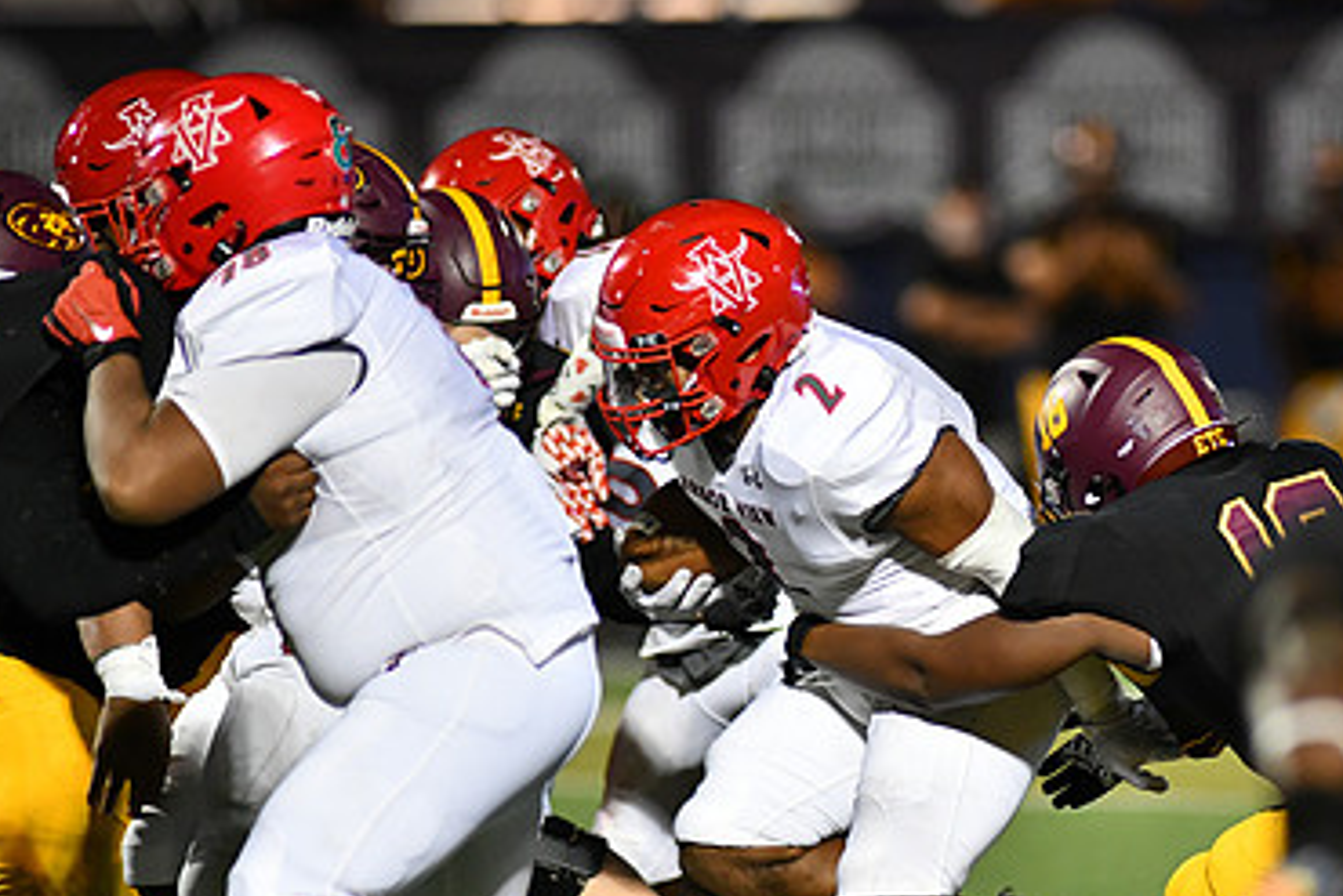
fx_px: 17540
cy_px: 521
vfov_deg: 2.9
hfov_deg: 4.4
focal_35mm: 470
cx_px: 911
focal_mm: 300
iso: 3600
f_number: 2.8
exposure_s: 1/1000
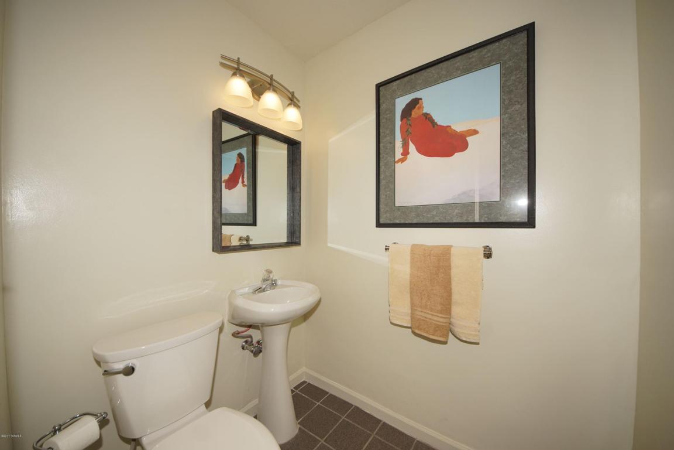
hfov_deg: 112.6
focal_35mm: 12
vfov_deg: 90.0
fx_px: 225
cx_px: 337
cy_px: 225
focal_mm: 8
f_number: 4.5
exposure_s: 1/400
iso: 200
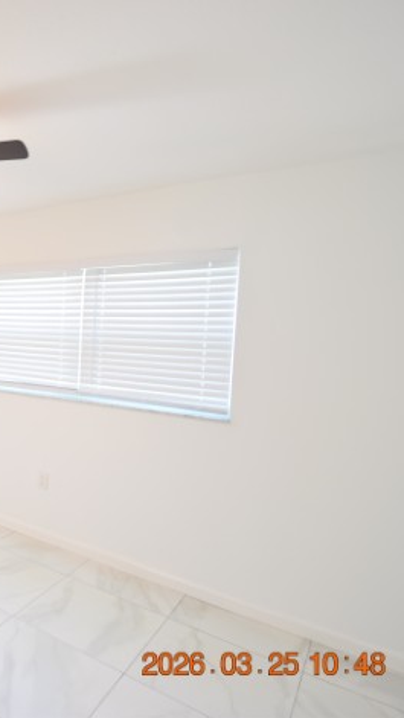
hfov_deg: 38.0
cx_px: -59
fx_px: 457
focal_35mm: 24
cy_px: 354
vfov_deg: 76.3
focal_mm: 10
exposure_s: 1/60
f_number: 4
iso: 640
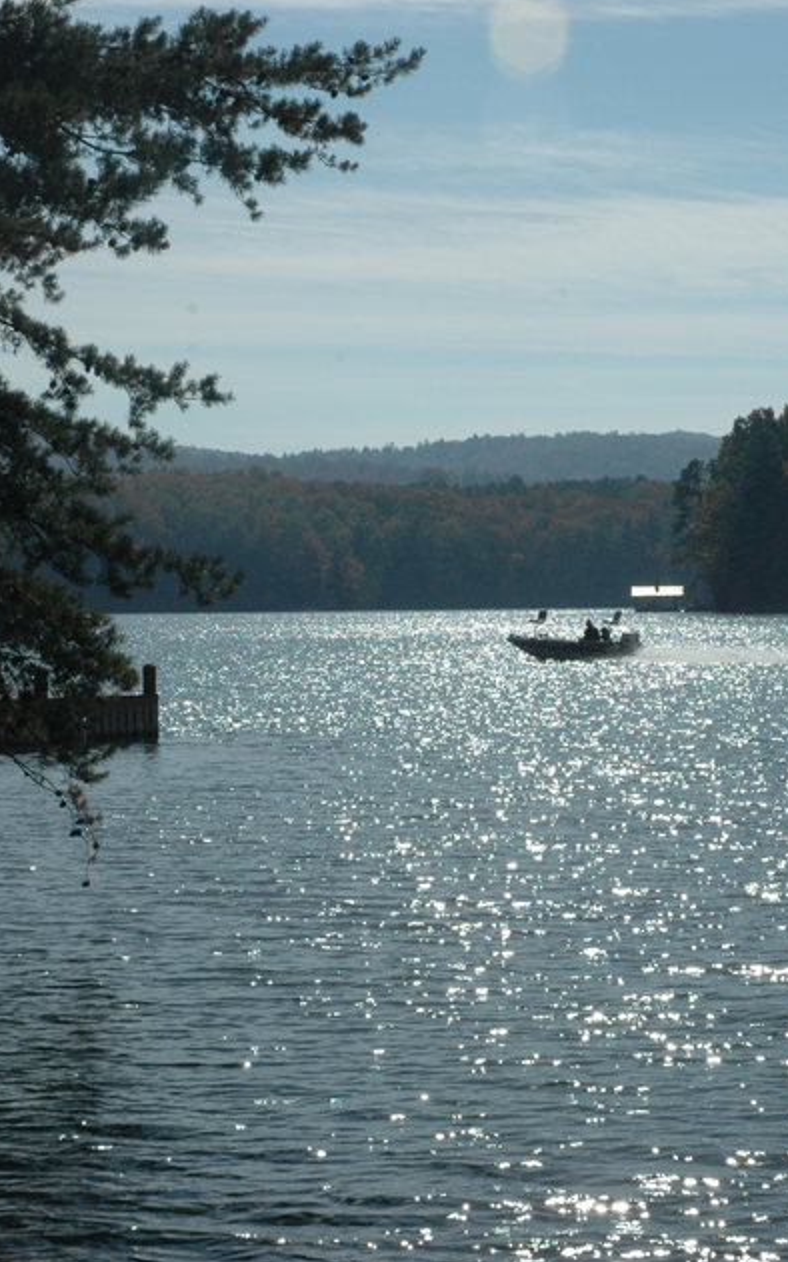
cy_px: 632
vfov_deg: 22.3
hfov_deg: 14.0
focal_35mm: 93
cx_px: 526
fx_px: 3198
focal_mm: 40
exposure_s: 1/1000
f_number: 16
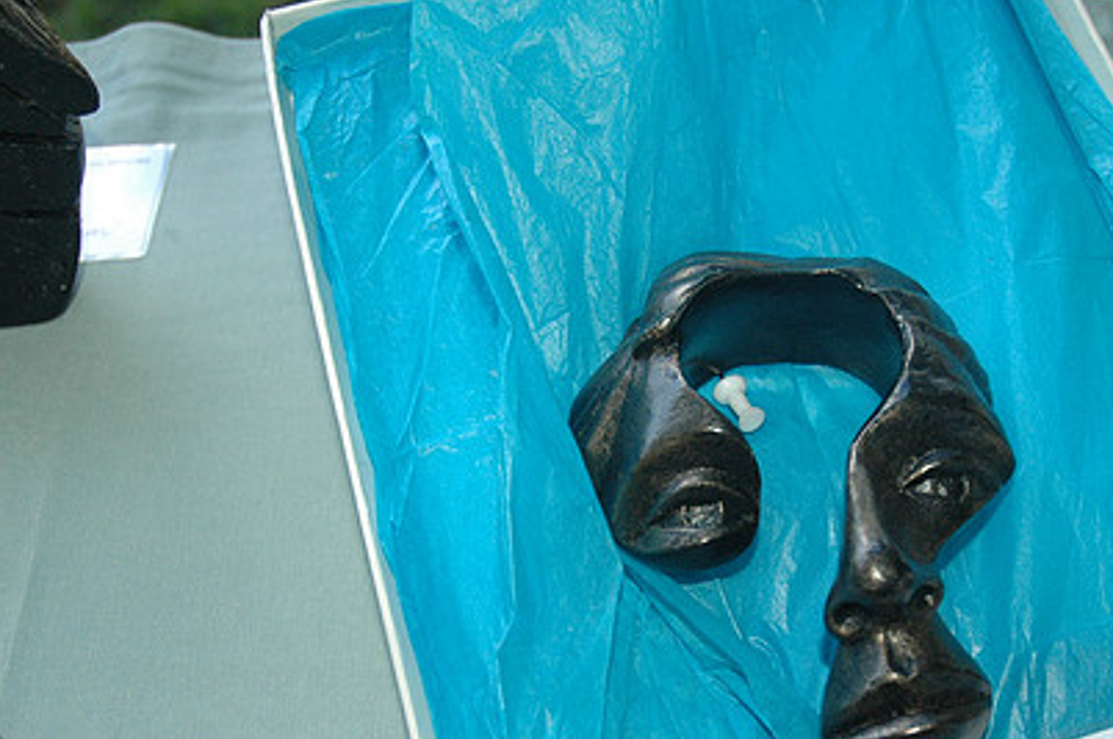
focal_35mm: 52
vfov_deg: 25.7
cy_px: 523
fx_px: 1606
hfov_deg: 38.1
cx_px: 667
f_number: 3.8
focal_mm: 24
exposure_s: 1/320
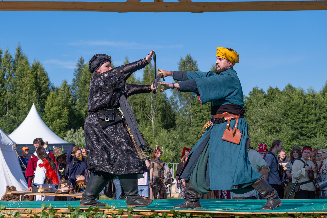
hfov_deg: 27.1
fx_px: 678
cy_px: 112
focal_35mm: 75
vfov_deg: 18.3
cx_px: 161
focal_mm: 42.7
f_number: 4
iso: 160
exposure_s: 1/1250
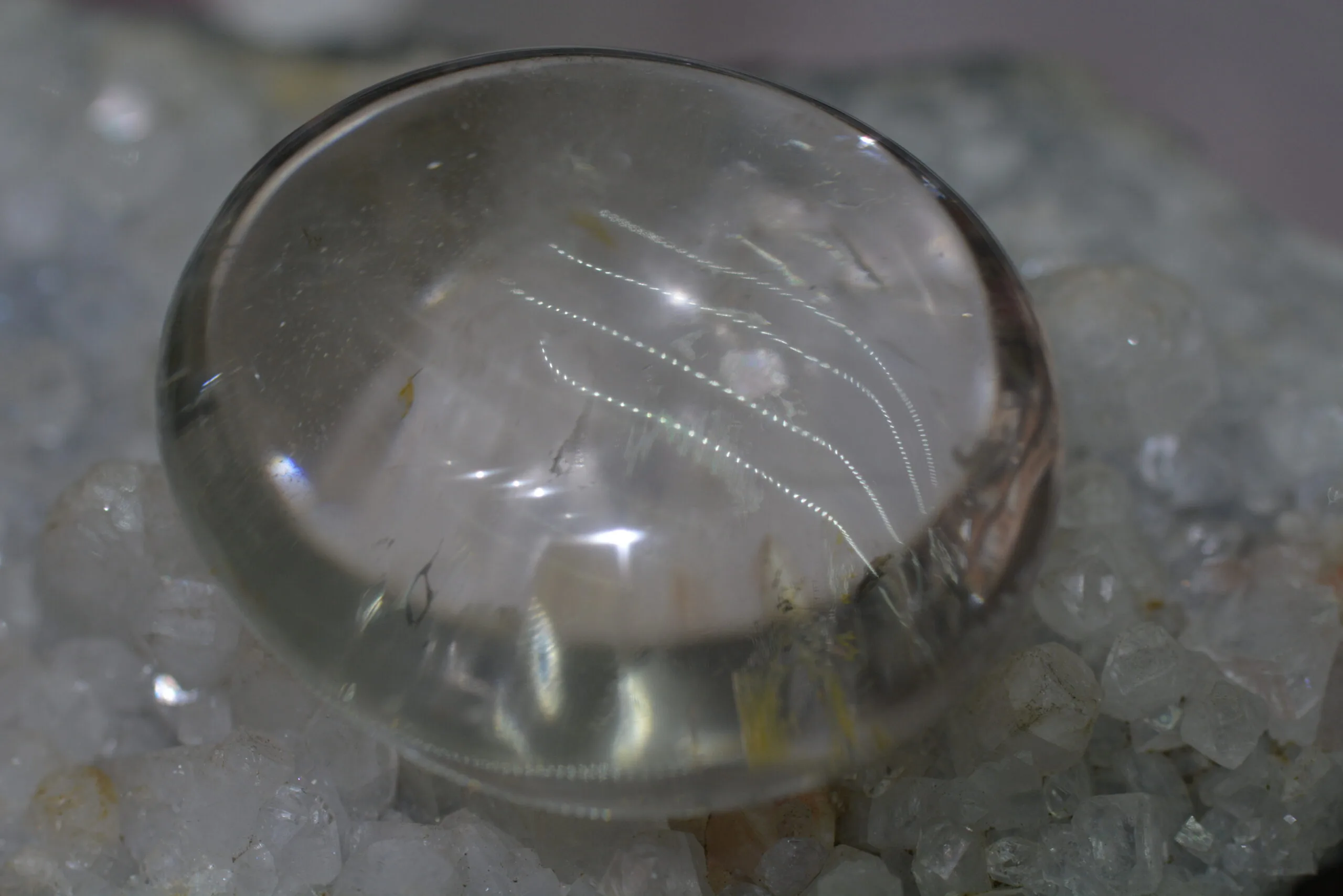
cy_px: 448
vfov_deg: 8.7
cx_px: 672
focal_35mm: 158
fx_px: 5877
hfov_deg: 13.0
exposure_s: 1/400
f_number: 5
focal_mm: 105
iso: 400
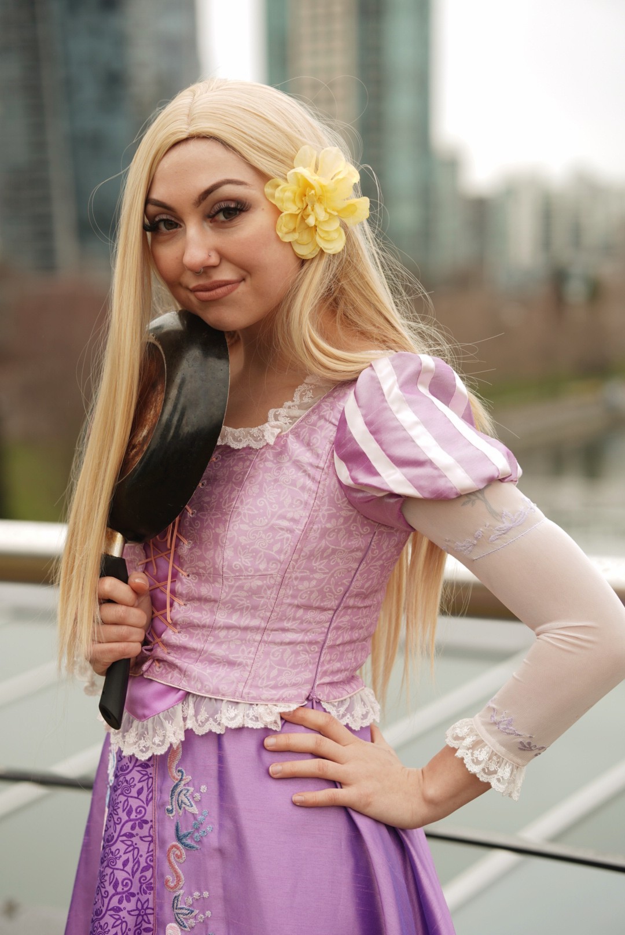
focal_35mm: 84
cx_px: 312
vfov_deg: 24.2
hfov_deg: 16.3
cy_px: 468
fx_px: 2184
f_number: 2.2
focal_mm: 56
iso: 50
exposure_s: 1/320
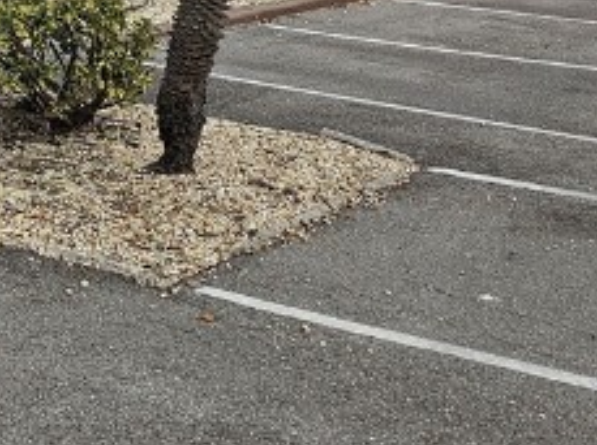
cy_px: -403
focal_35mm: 103
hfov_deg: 17.1
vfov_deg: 12.8
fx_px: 1774
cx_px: -328
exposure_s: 1/438
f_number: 1.7
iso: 10
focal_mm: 6.3
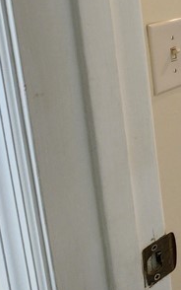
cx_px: 418
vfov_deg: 37.5
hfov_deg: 15.8
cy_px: 3
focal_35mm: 48
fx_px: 378
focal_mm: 2.2
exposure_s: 1/60
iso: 125
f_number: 2.2
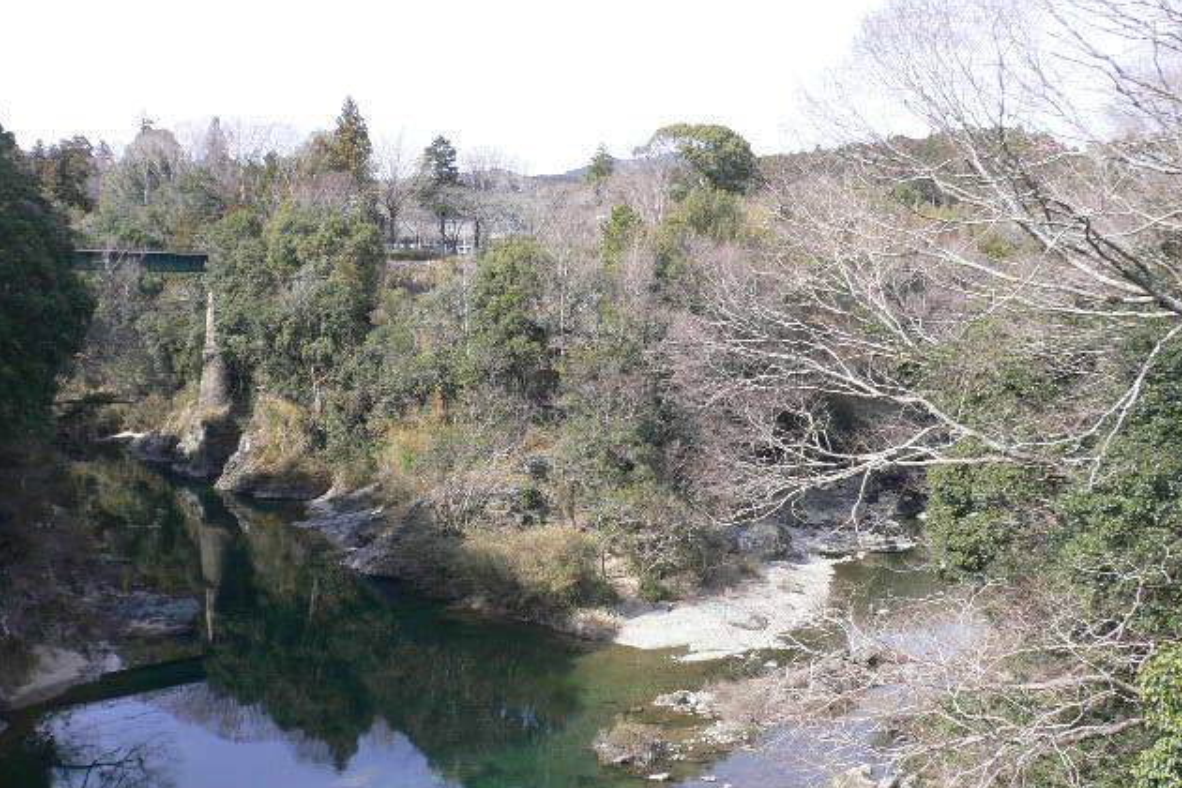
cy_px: 415
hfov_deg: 51.9
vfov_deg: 35.9
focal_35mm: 37
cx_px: 597
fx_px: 1215
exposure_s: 1/160
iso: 100
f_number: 5.6
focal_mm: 5.8
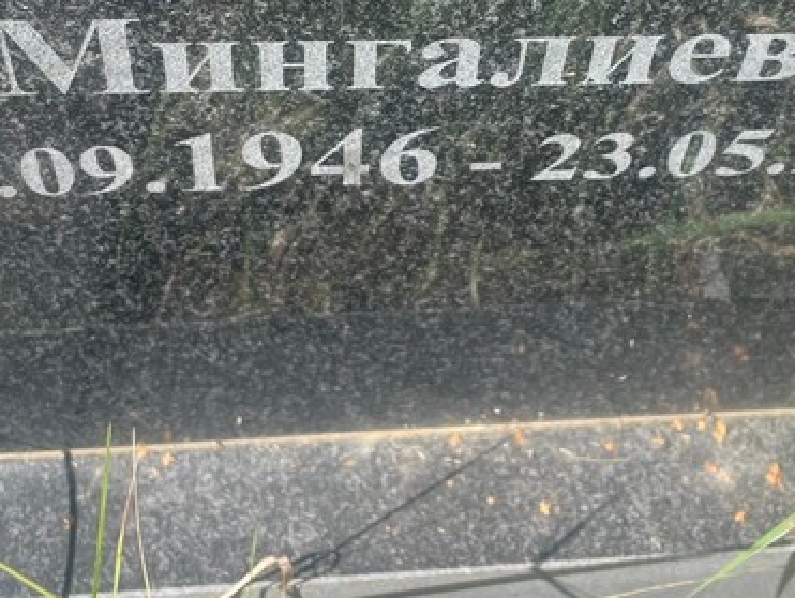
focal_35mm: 56
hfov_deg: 34.2
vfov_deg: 25.5
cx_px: 489
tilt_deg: -47.5
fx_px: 1287
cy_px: 92
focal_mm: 4.2
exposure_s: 1/861
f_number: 1.6
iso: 32
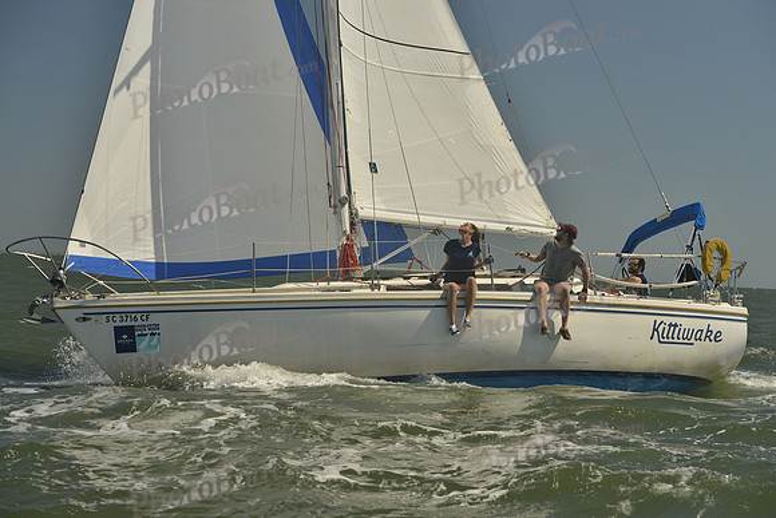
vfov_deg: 19.5
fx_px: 1509
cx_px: 388
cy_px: 259
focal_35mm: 70
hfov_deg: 28.8
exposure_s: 1/1000
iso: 280
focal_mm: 70
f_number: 8
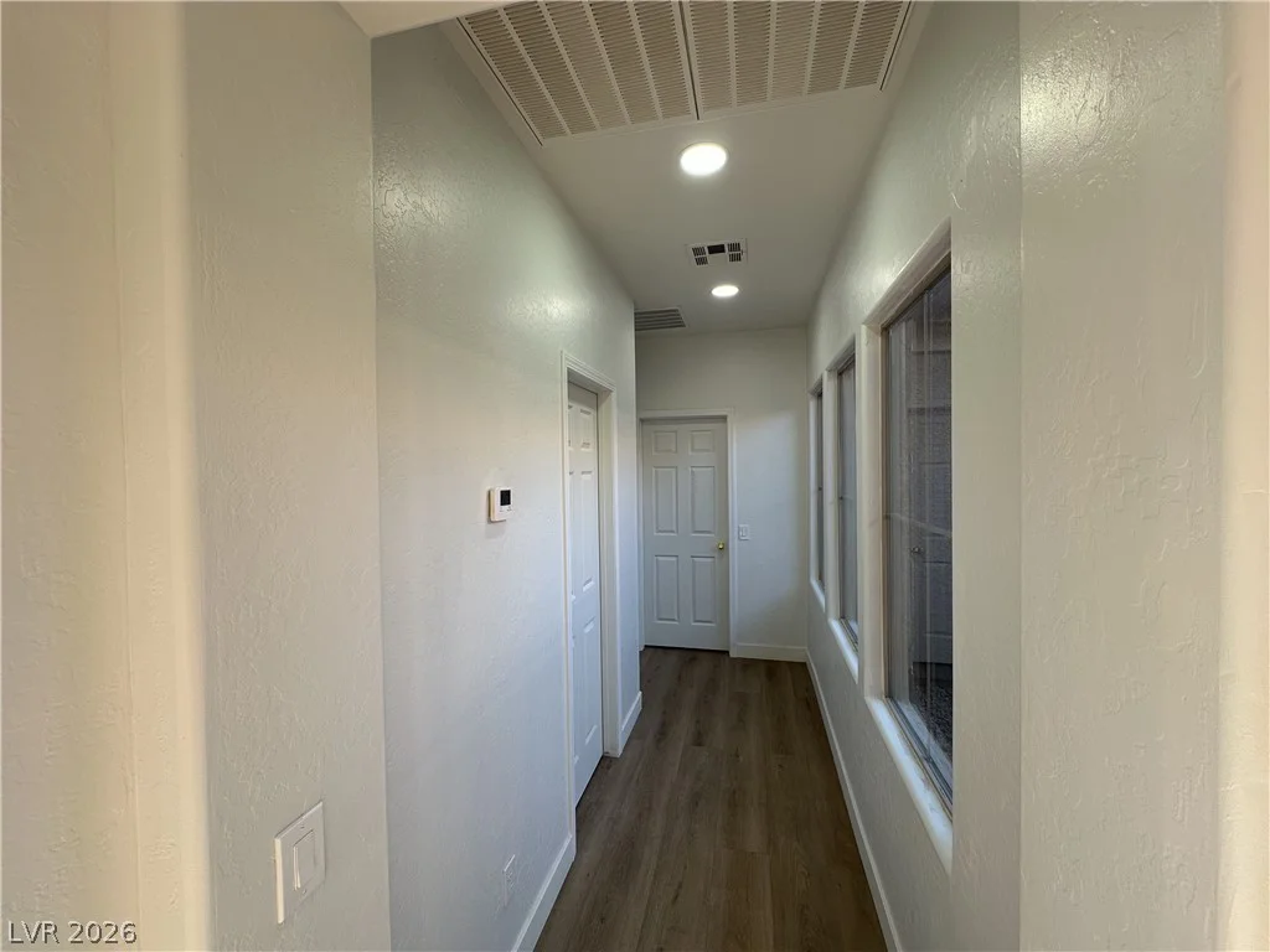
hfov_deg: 102.1
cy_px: 476
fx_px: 514
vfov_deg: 85.7
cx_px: 635
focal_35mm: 14
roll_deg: +1.5
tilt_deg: -1.1
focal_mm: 2.22
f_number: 2.2
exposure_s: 1/120
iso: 50
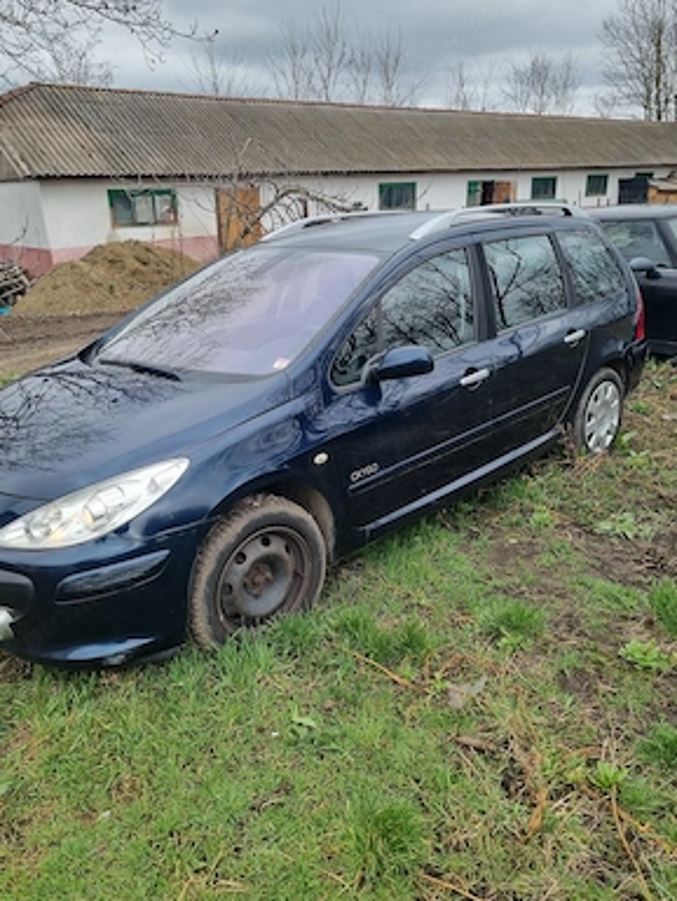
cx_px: 342
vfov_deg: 65.3
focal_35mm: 27
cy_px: 454
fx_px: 704
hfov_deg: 51.4
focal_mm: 5.4
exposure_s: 1/752
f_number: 1.8
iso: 50
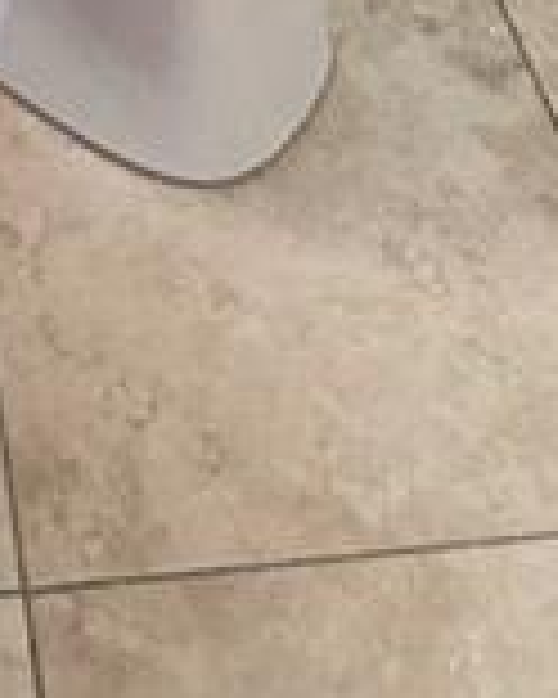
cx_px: -45
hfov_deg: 15.3
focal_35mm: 98
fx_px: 2023
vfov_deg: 11.5
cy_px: -1378
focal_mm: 2.2
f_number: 2.2
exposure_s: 1/60
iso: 50
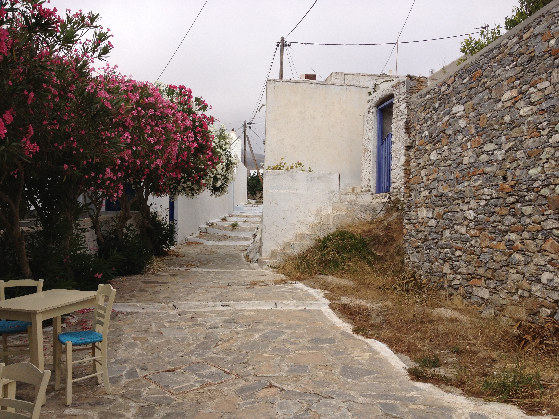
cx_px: 280
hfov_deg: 52.6
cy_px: 210
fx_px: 565
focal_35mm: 35
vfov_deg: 40.7
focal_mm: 4.28
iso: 50
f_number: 2.4
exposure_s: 1/2513
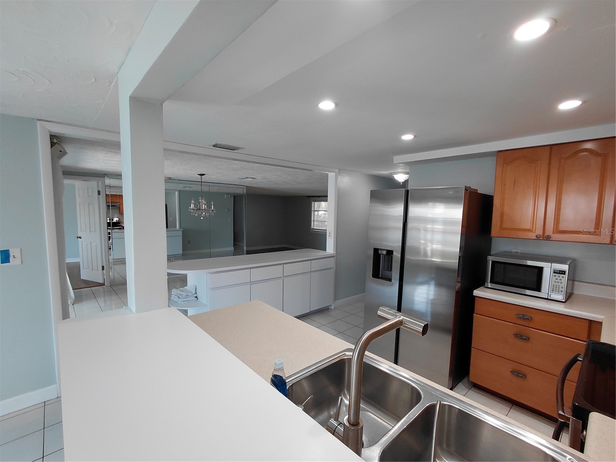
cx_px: 308
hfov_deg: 94.5
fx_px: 285
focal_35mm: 16
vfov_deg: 78.1
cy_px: 231
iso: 64
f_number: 2.2
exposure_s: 1/60
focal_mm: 1.64
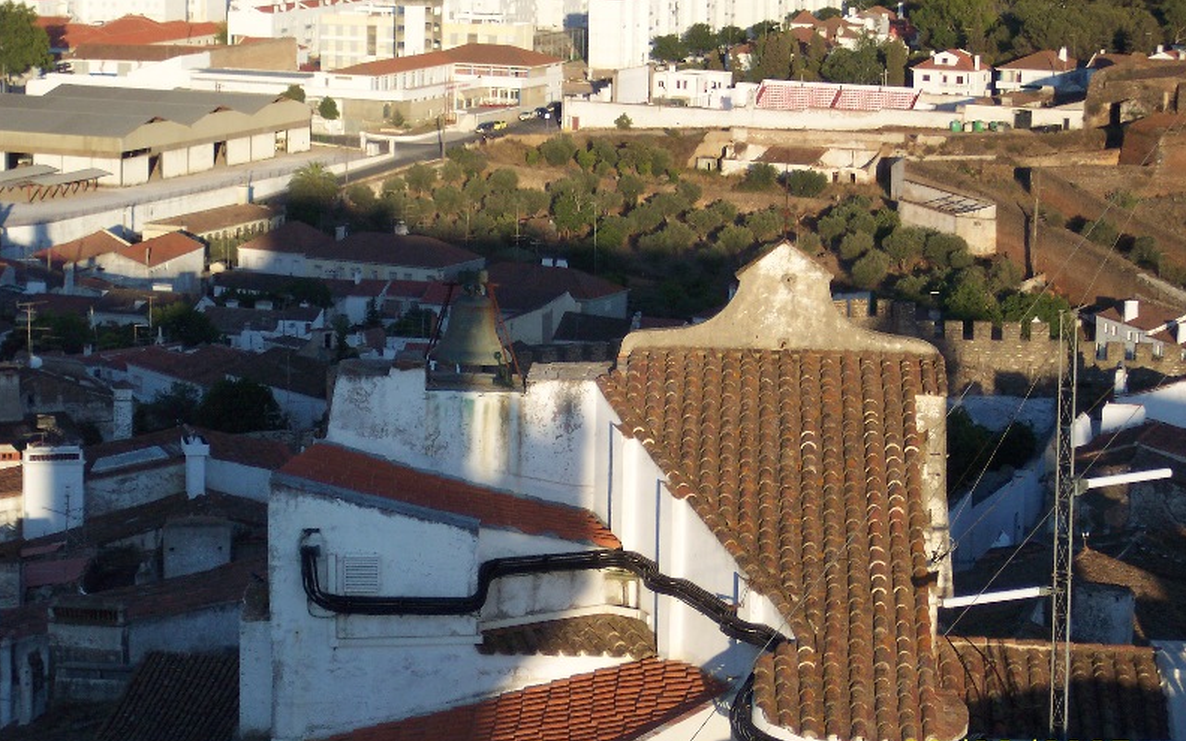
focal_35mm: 122
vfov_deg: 10.7
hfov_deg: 17.1
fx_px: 3943
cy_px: 422
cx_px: 593
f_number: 4.8
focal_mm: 24
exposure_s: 1/500
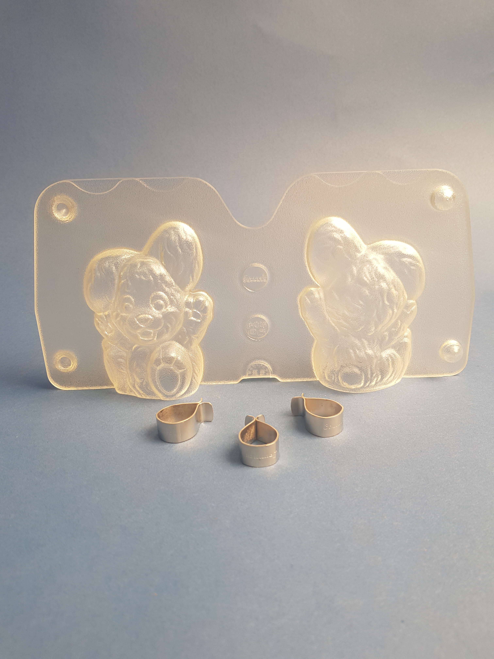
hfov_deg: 53.1
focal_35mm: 26
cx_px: 247
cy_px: 330
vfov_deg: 67.3
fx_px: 495
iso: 40
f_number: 1.7
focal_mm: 4.2
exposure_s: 1/105
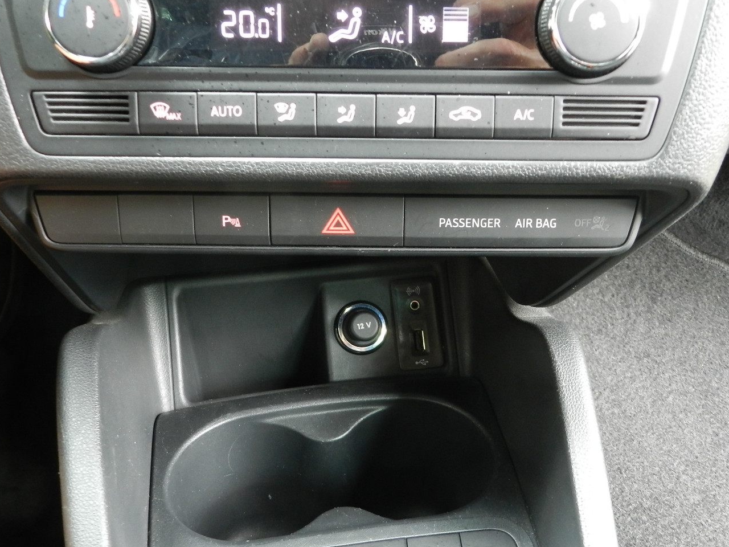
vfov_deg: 39.6
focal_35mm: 36
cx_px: 393
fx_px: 758
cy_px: 248
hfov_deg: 51.3
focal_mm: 5.6
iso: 400
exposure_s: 1/10
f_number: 3.7
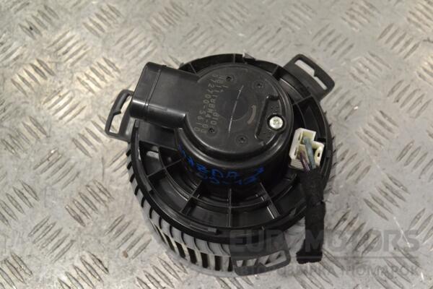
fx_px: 505
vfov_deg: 31.9
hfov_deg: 46.4
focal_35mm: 42
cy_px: 144
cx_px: 216
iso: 3200
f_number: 8
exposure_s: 1/250
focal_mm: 28
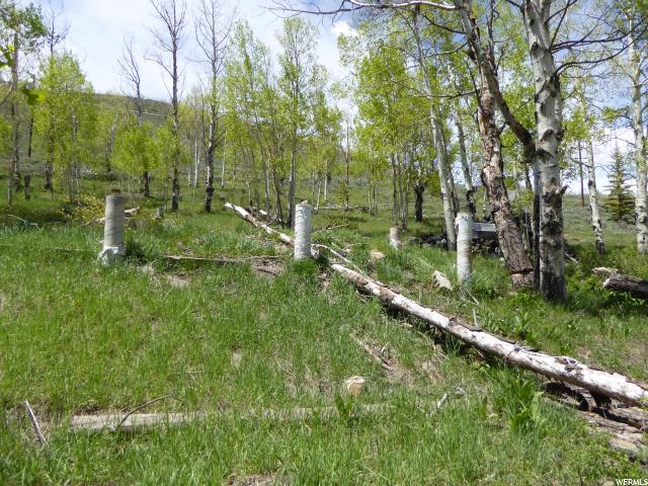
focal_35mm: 25
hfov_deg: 69.4
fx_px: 468
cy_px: 243
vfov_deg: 54.9
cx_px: 324
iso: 100
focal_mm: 4.3
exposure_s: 1/800
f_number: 3.3
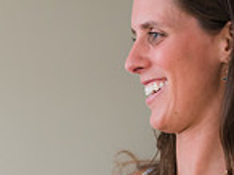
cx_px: -189
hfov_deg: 4.9
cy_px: 219
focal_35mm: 402
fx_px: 2713
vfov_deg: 3.7
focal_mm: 70
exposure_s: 1/800
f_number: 3.2
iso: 640
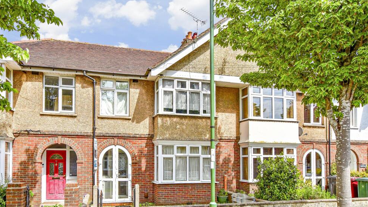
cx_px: 176
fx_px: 224
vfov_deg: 49.1
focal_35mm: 23
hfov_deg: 78.7
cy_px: 126
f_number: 8
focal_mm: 14
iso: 400
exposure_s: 1/500
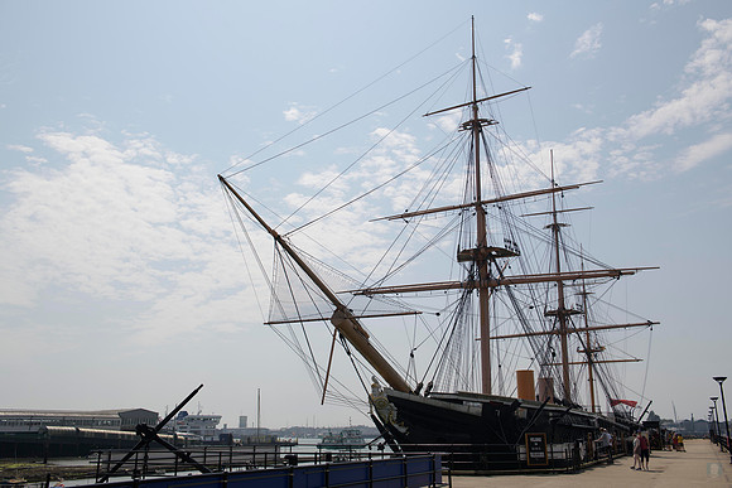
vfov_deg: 40.3
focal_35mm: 33
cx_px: 374
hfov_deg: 57.6
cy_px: 241
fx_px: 665
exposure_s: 1/800
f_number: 6.3
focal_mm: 32
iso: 64
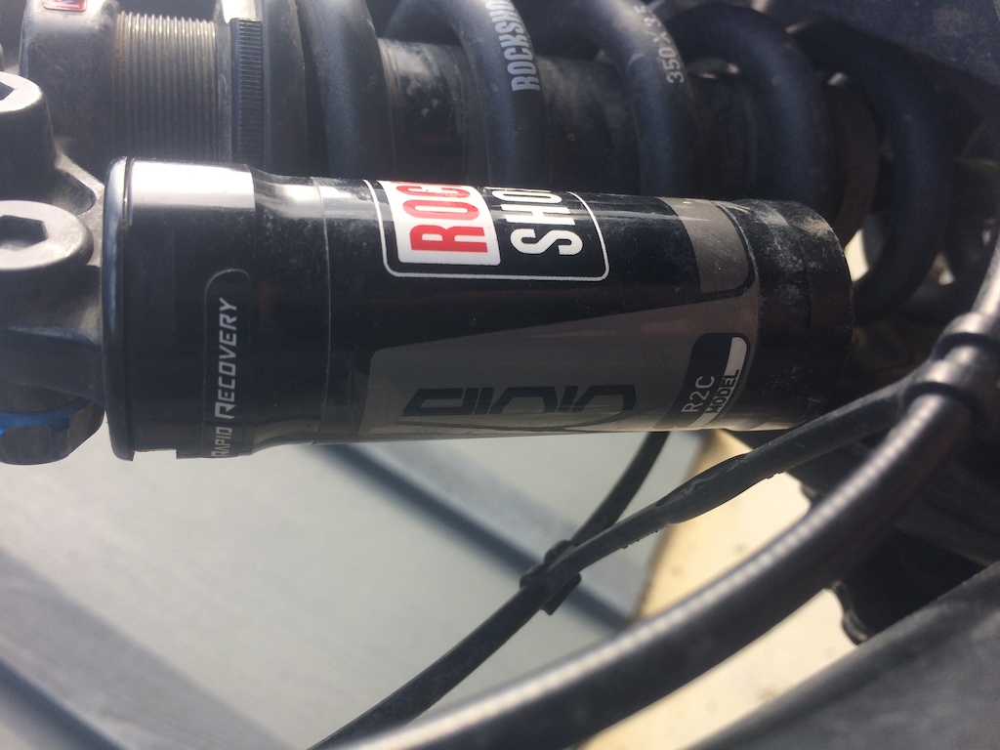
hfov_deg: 61.7
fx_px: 838
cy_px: 375
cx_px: 500
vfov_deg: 48.2
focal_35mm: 29
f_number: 2.2
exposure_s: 1/265
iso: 32
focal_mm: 4.15
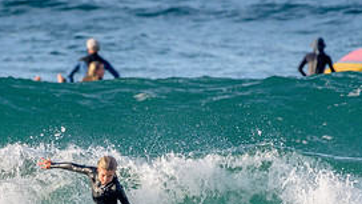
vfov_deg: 0.9
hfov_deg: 1.6
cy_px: 186
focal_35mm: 1371
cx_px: 30
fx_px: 13160
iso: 250
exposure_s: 1/1250
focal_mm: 500
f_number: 5.6
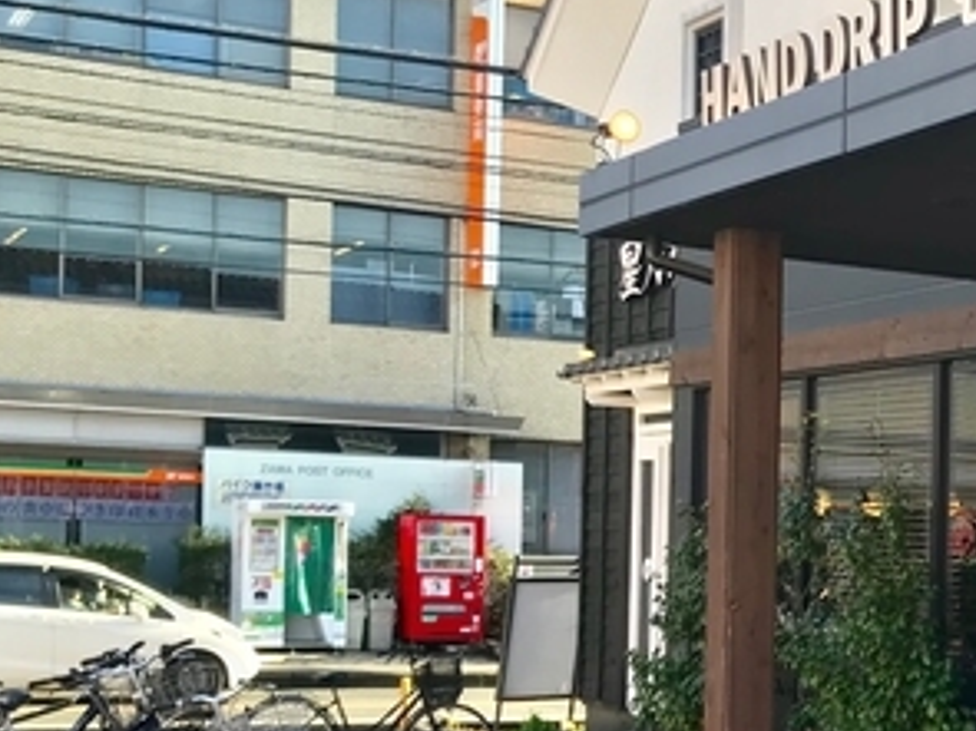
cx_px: 1218
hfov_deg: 23.2
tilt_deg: -1.9
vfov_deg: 19.1
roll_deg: -1.2
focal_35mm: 76
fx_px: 2142
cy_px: 602
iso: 20
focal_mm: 3.99
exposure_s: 1/352
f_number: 1.8
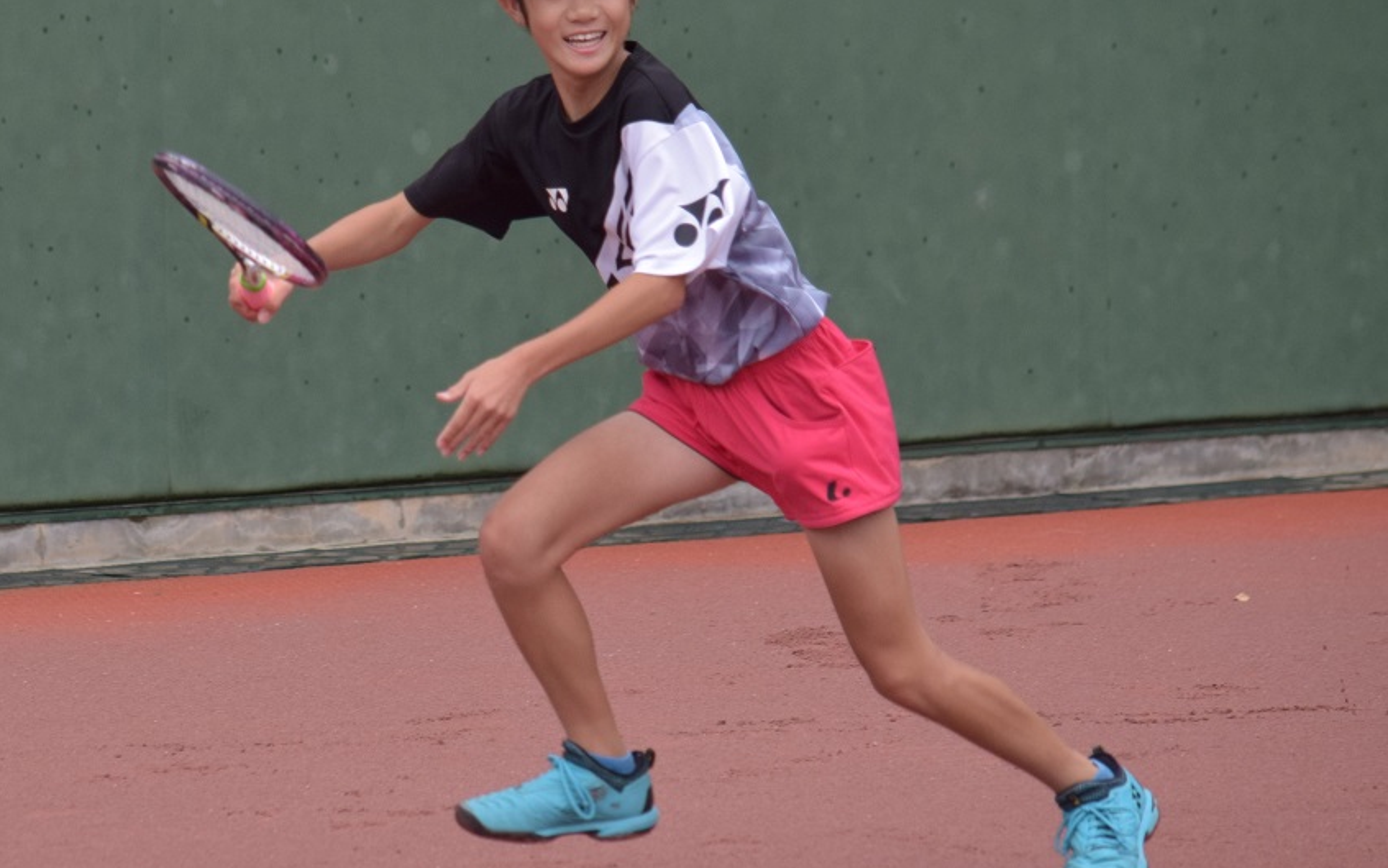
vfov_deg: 4.8
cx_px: 686
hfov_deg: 7.7
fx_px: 10253
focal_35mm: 271
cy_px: 384
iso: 640
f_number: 4.8
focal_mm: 150
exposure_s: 1/1000
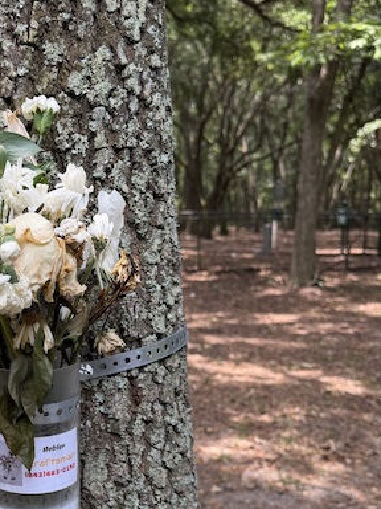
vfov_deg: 37.6
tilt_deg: -10.2
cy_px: 351
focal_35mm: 50
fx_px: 734
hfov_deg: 28.1
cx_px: 44
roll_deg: +0.0
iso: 64
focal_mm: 6.76
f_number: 1.78
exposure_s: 1/252
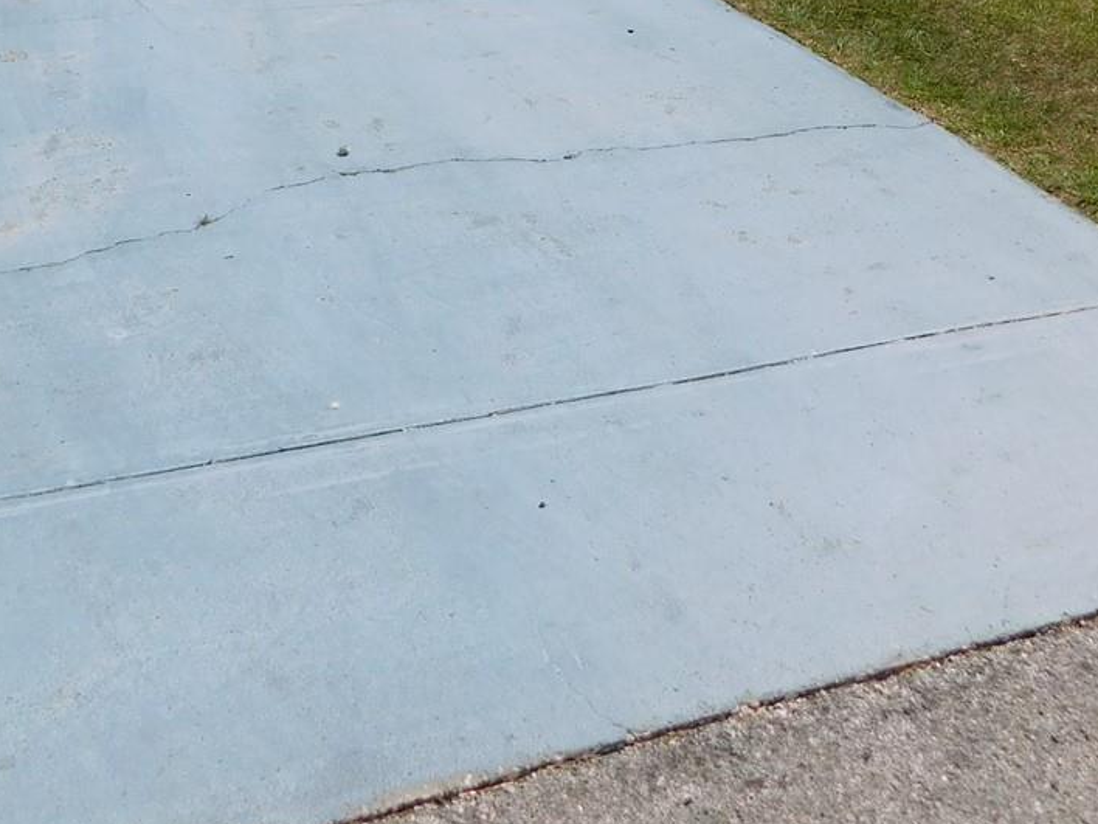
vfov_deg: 26.4
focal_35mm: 52
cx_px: 489
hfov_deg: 36.8
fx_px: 1649
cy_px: -25
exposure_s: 1/800
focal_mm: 4
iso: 125
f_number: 6
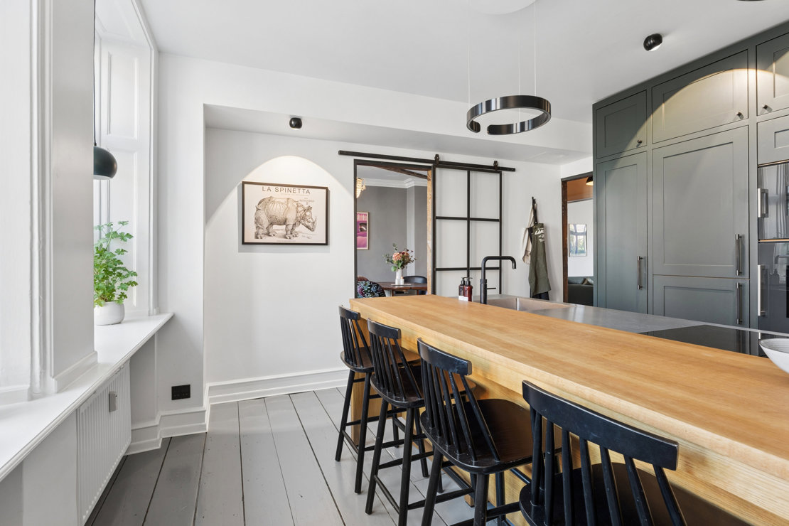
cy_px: 263
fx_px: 394
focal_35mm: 18
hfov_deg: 90.0
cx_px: 394
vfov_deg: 67.4
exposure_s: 1/8
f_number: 8
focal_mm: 12
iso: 200
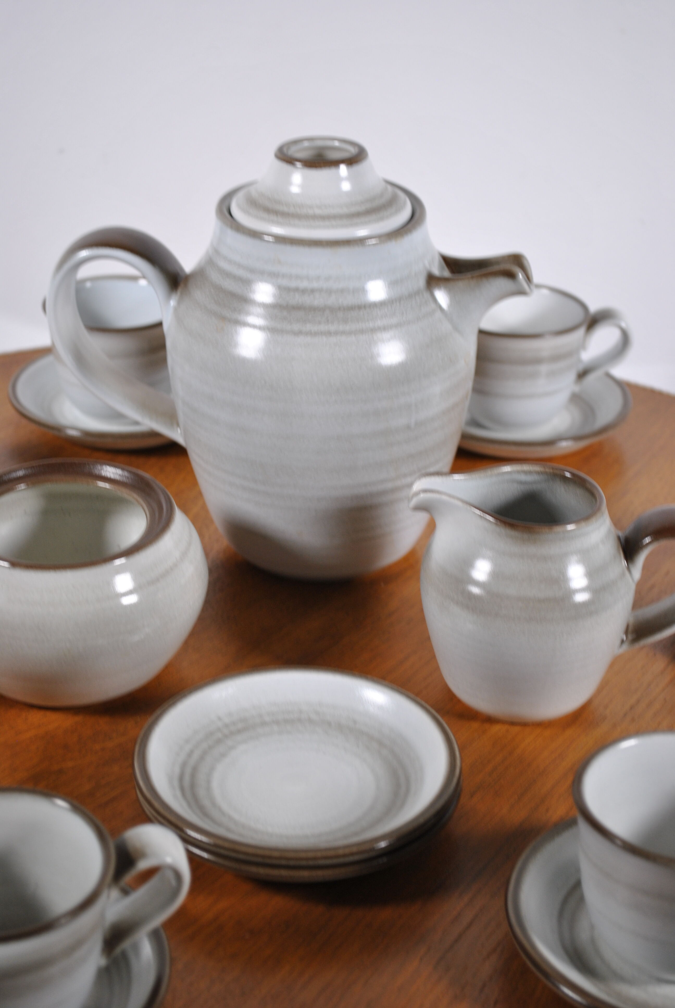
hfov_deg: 20.2
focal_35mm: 68
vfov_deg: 29.8
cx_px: 338
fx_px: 1893
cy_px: 504
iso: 200
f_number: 5.3
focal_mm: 45
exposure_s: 1/50
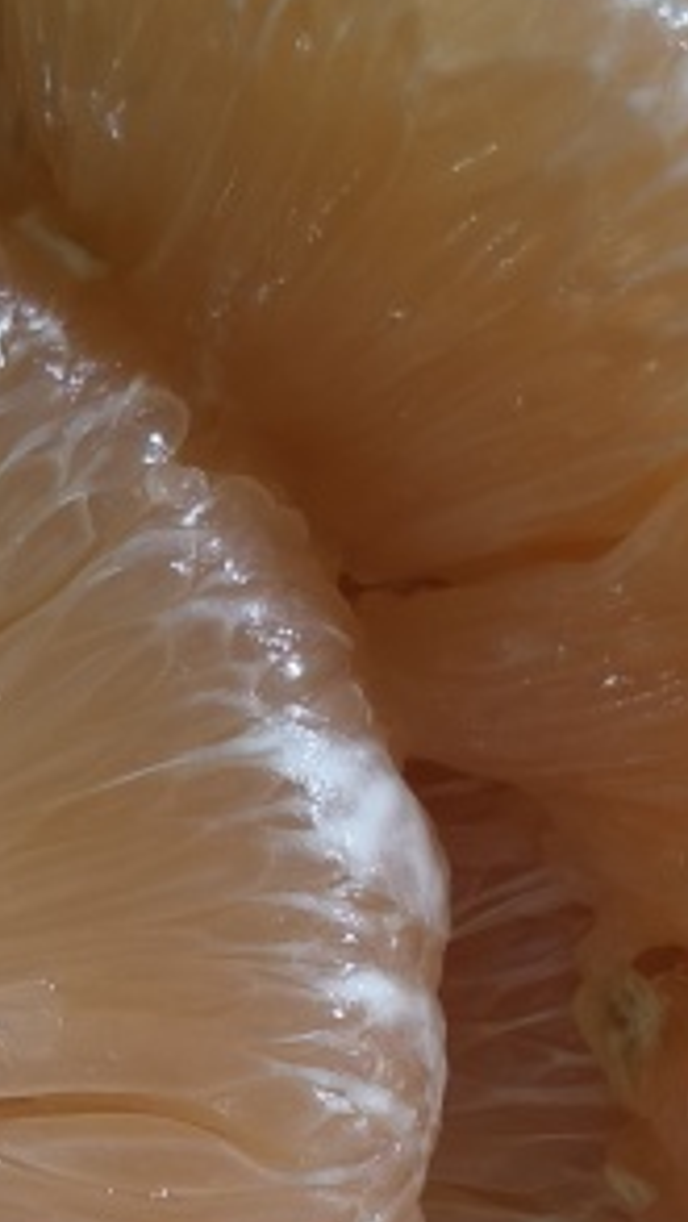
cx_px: -42
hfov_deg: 11.6
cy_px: 1241
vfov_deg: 20.1
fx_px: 3338
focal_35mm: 103
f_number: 1.8
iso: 1600
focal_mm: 4.84
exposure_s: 1/25
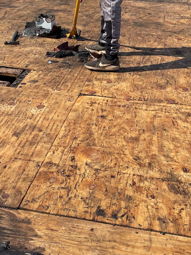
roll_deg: -1.6
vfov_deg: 33.7
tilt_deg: -20.9
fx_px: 419
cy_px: 105
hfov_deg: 25.6
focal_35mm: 57
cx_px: 74
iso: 32
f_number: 1.6
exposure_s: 1/2924
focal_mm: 5.1
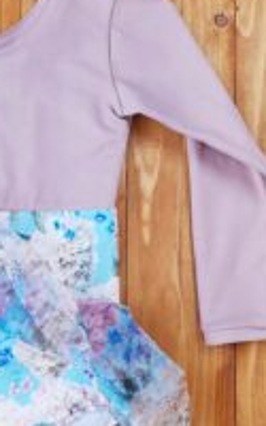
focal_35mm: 53
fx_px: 615
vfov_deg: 38.0
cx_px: -15
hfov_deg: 23.2
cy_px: 258
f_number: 2
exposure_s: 1/50
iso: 64
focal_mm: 4.6
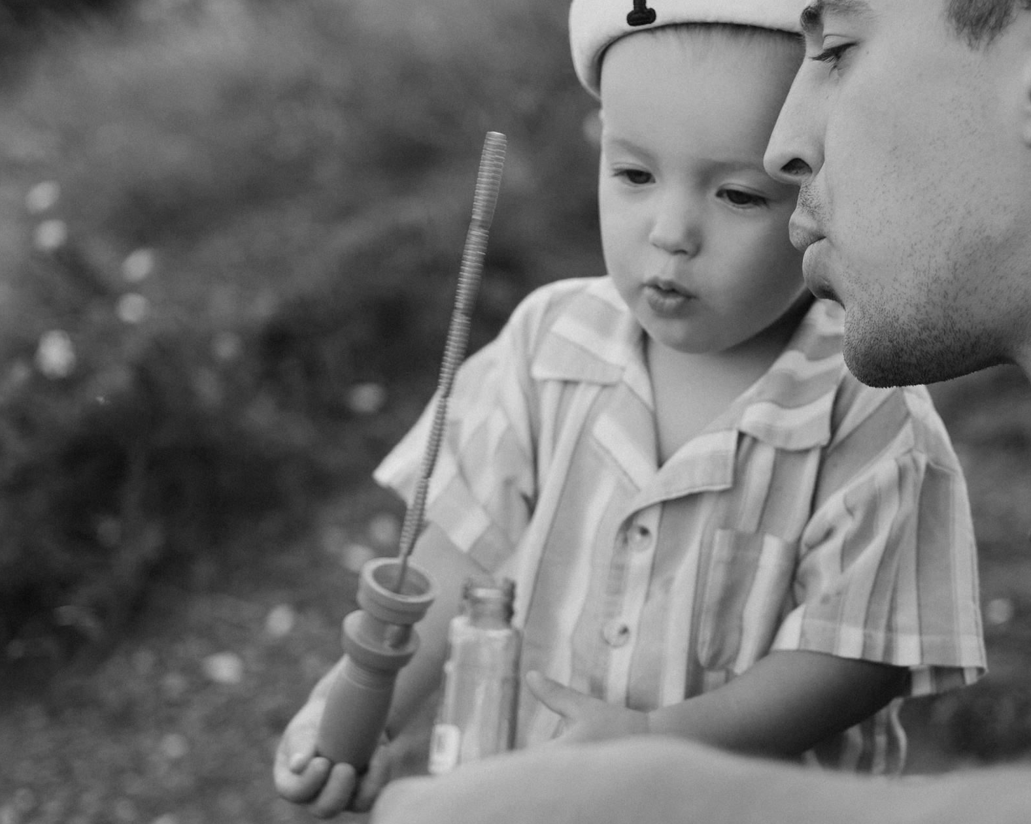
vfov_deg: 19.1
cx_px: 745
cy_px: 570
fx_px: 2441
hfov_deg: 23.7
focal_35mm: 80
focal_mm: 35
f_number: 2
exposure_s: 1/160
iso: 100
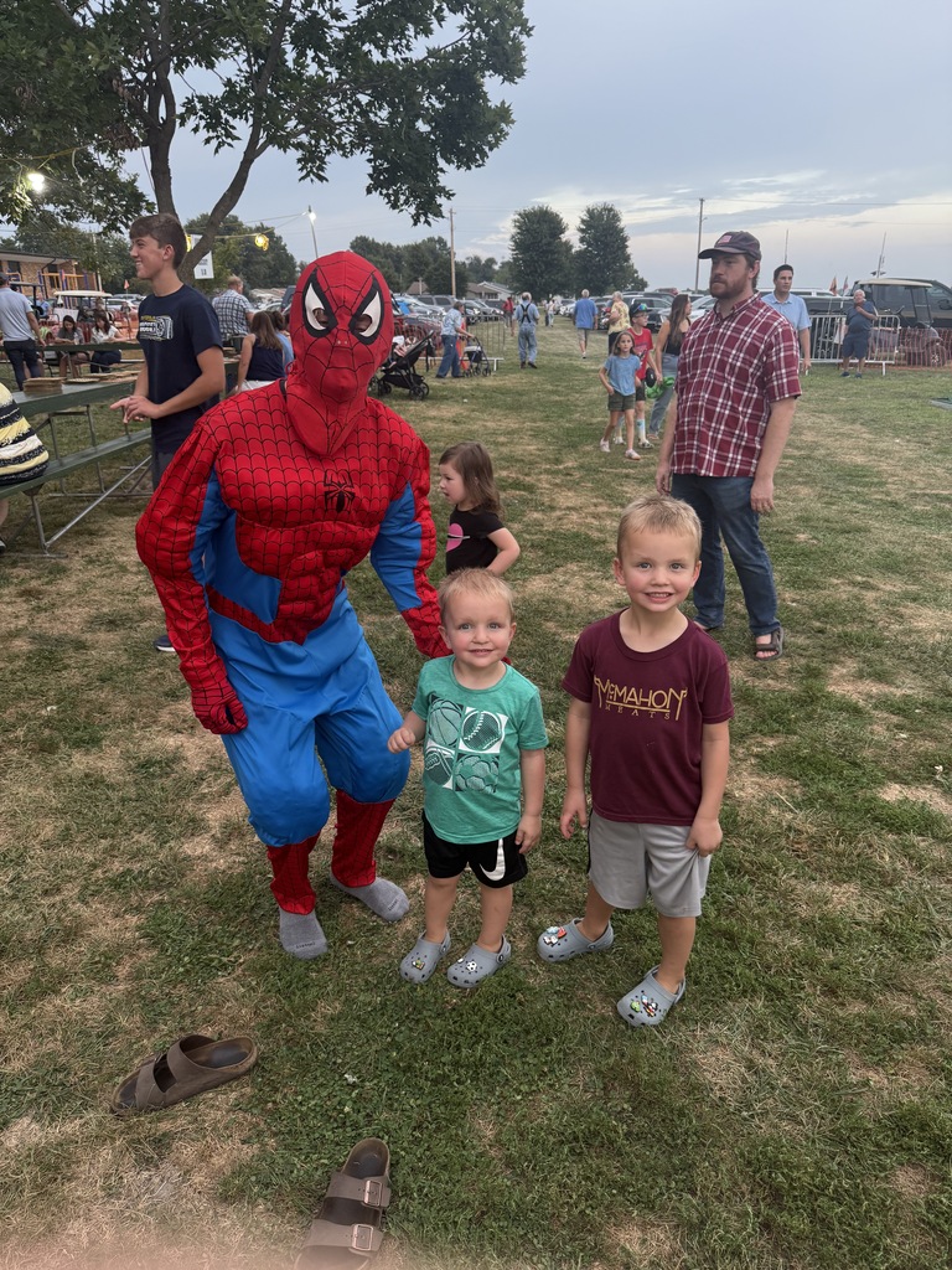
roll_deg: -0.9
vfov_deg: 71.6
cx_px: 476
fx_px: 880
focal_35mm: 24
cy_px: 635
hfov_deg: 56.8
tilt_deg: -20.1
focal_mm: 6.76
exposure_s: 1/120
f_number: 1.78
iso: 125
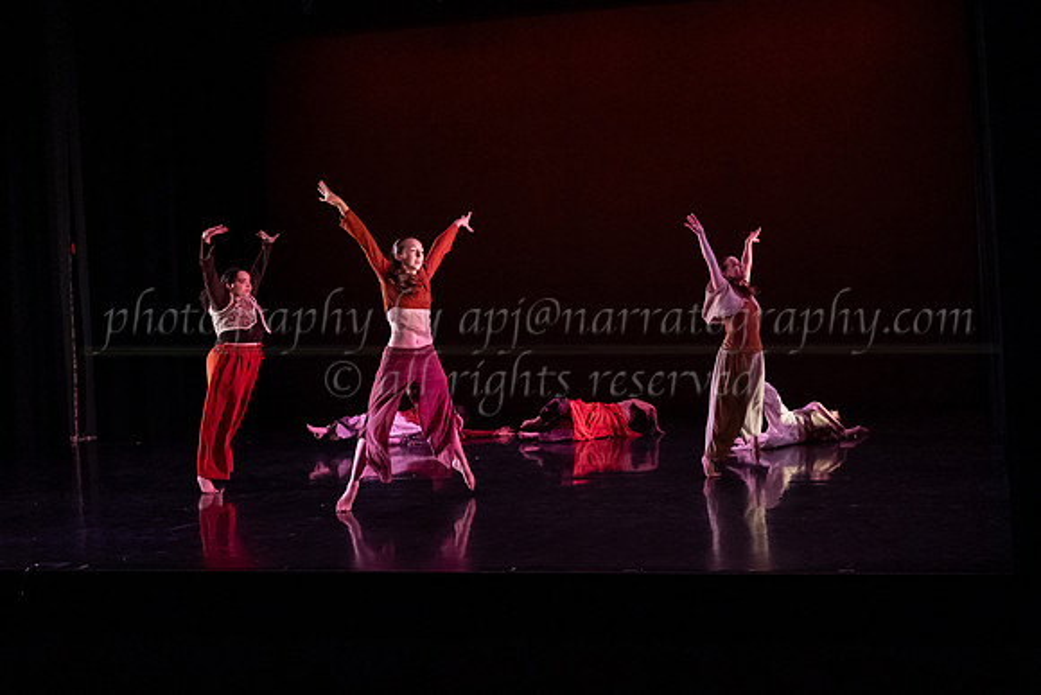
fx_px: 1255
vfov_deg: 30.9
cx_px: 713
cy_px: 359
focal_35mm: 43
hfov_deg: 44.3
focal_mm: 31.5
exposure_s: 1/400
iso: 4000
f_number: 4
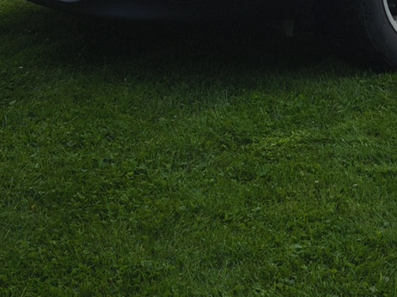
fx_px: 1192
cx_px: 480
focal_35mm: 104
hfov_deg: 17.9
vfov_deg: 13.2
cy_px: -179
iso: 50
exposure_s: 1/2219
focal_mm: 6.57
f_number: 1.6
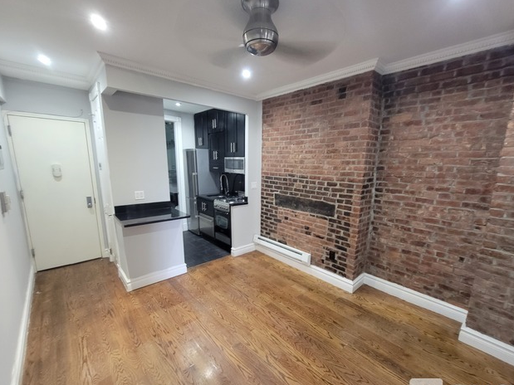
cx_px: 267
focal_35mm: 14
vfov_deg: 85.6
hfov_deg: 102.0
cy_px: 204
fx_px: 208
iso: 640
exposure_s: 1/30
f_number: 2.2
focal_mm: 2.2
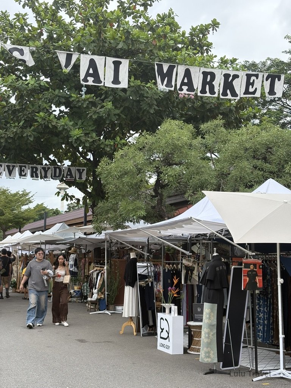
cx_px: 146
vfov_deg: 36.8
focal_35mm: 52
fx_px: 583
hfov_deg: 28.0
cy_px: 194
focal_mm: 5.96
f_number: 1.6
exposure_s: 1/1484
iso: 50
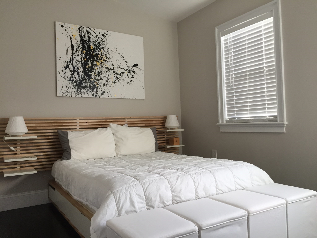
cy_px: 119
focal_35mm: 29
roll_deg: +1.9
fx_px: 266
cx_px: 158
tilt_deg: +0.2
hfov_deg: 61.7
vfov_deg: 48.2
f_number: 2.2
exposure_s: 1/30
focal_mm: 4.15
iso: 32
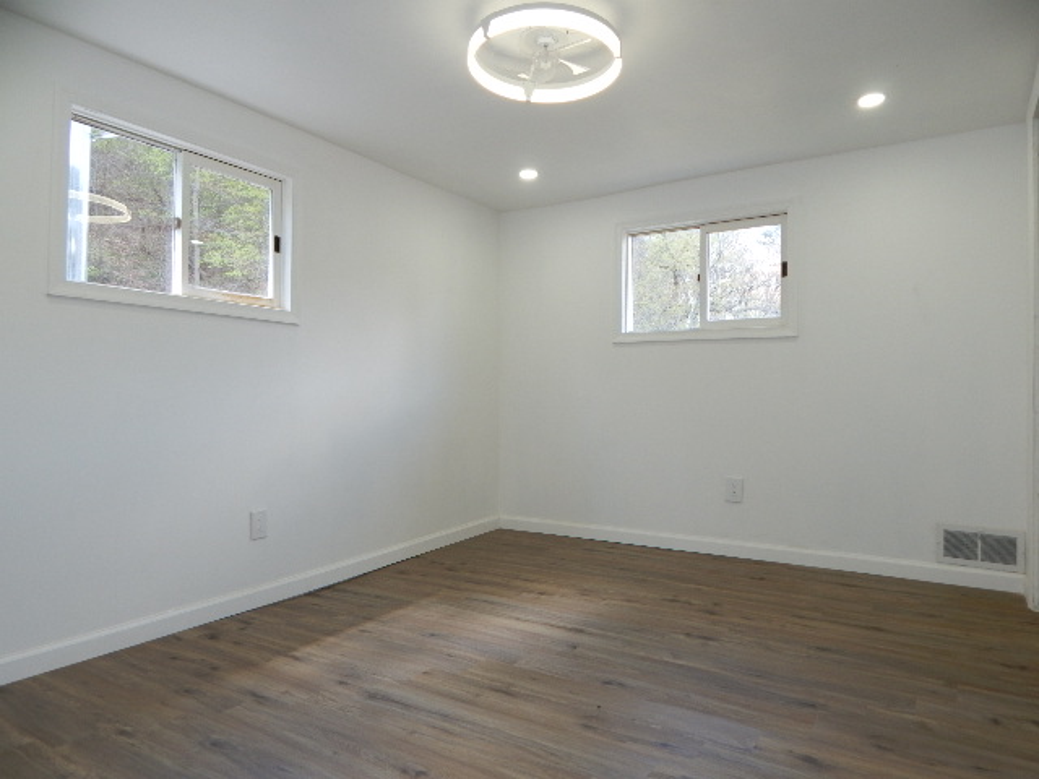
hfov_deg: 76.4
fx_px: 660
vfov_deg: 61.1
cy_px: 390
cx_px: 520
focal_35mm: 22
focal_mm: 4
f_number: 3
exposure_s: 1/60
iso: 125
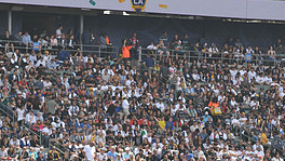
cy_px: 123
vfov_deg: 4.1
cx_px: 76
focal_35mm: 299
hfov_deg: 7.2
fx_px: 2261
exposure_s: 1/2500
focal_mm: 130
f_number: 3.5
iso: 320
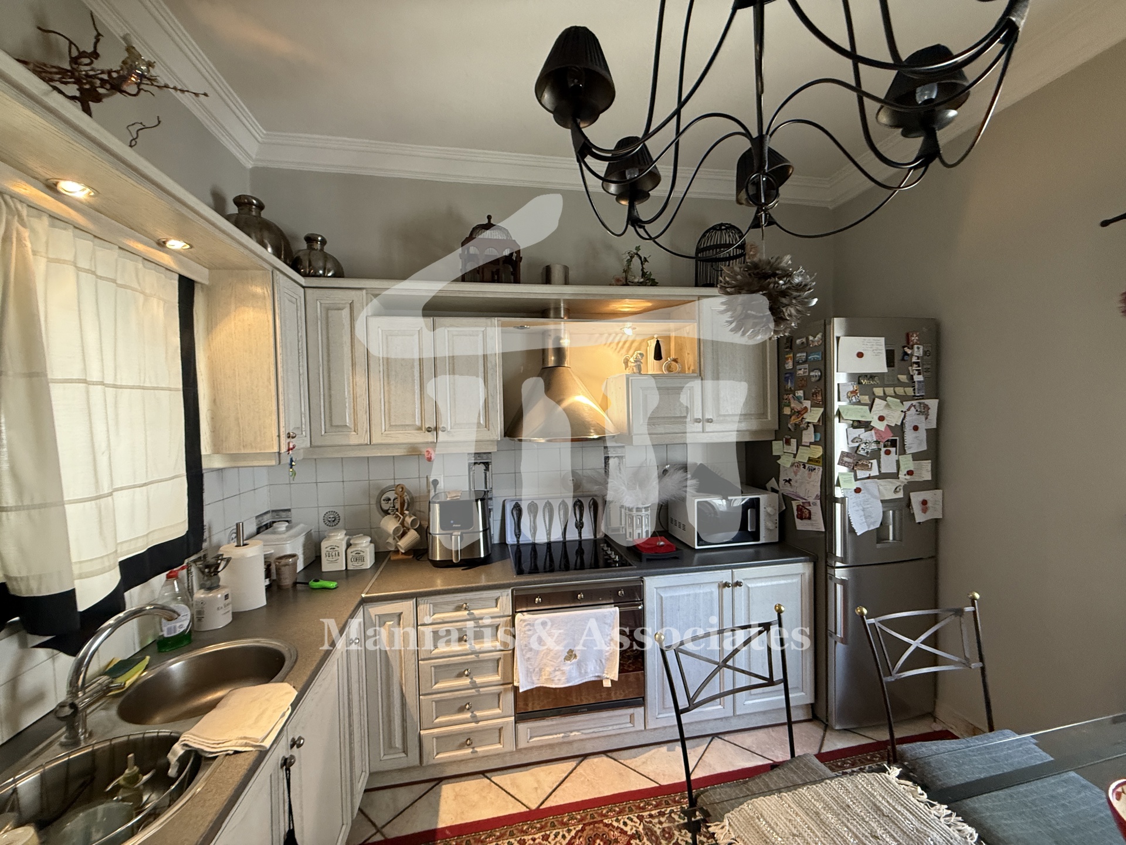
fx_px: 455
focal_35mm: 14
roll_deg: +2.6
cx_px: 563
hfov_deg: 102.1
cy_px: 422
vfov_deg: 85.7
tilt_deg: -2.0
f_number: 2.2
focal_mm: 2.22
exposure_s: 1/50
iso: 320
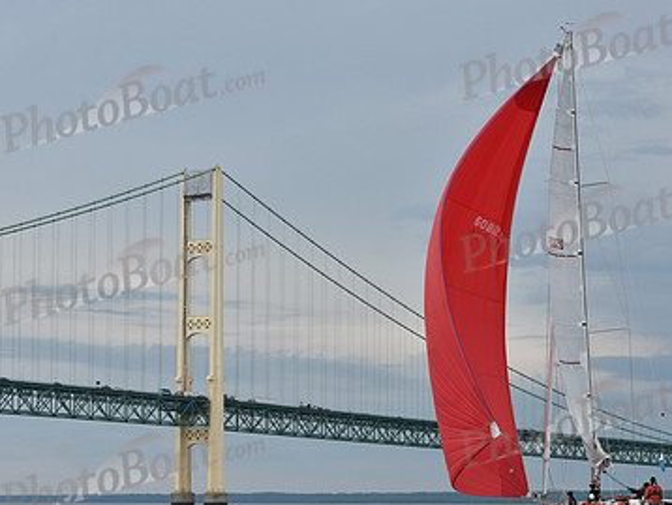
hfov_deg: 18.0
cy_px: 348
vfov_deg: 13.6
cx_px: 364
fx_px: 2117
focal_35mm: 109
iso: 250
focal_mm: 70
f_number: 6.3
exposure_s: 1/800
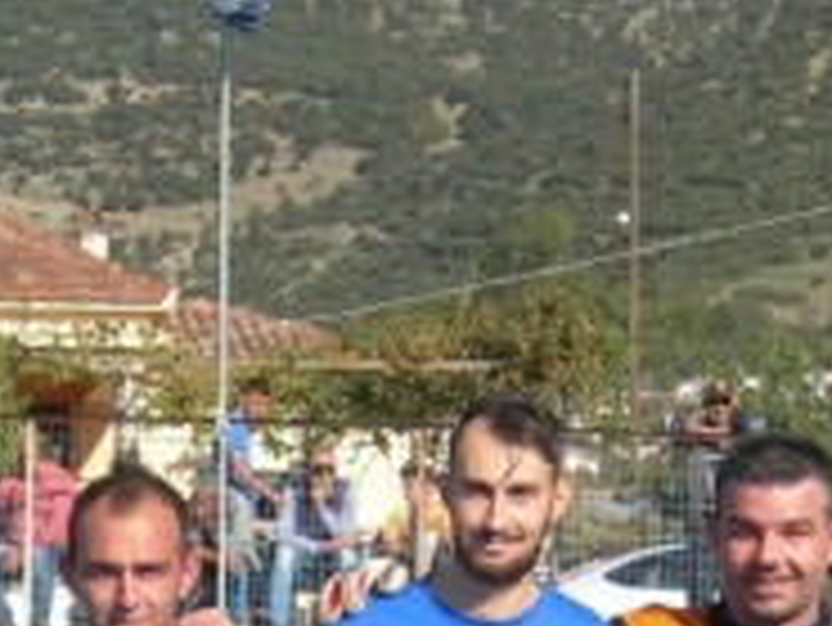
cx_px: 279
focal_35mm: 182
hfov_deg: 10.8
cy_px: 1038
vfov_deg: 8.0
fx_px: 4377
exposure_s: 1/347
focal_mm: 10.6
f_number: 5.4
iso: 50
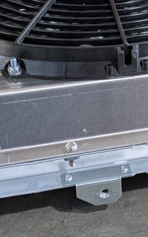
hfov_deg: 12.4
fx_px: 646
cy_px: 51
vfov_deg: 20.6
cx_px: 226
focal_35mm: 100
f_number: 1.89
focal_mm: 5.43
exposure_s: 1/25
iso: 130
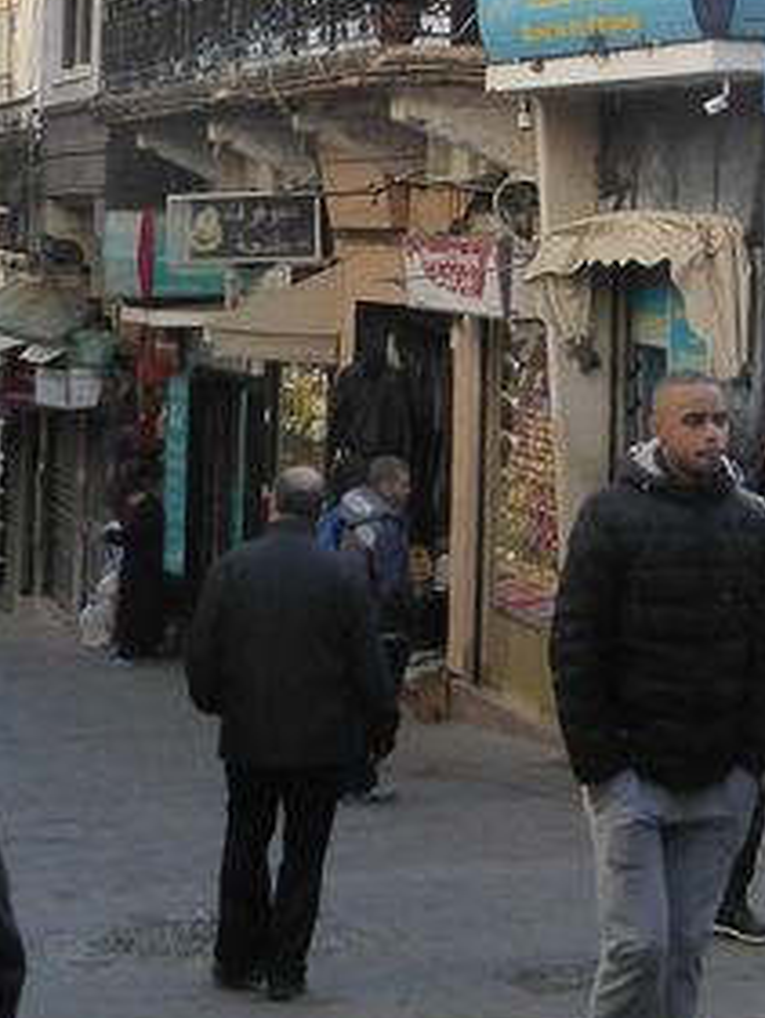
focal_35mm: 91
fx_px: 2679
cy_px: -29
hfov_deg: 16.2
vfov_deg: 20.7
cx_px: 584
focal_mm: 5.4
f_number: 3.5
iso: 160
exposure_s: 1/320
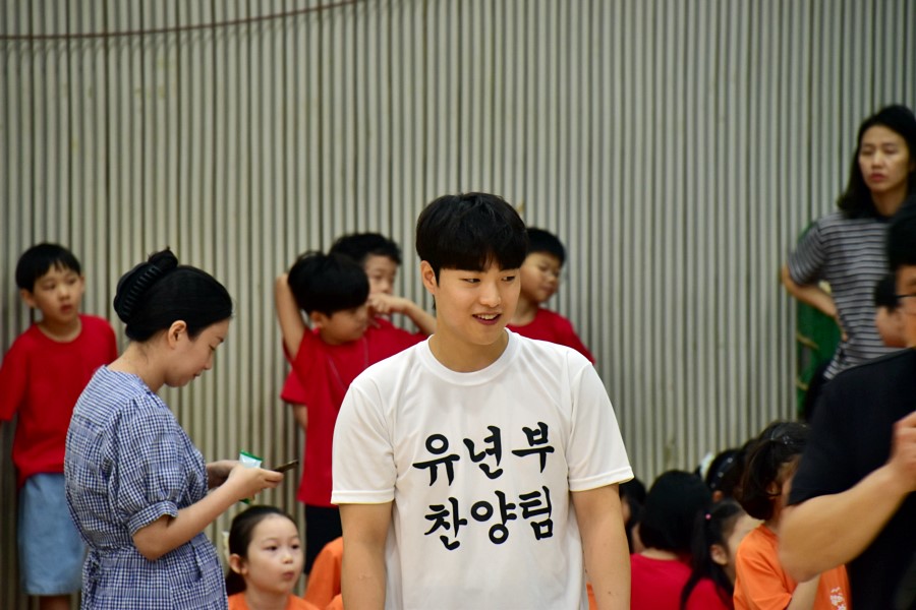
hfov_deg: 6.9
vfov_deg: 4.6
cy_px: 305
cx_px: 458
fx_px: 7633
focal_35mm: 300
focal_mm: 200
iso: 800
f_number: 6.3
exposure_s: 1/50
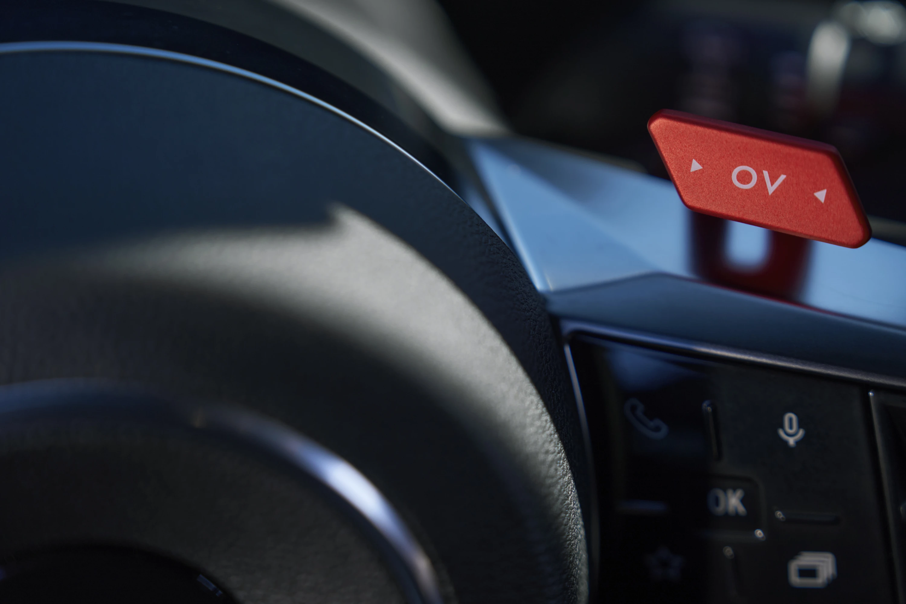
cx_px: 453
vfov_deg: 20.3
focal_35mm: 67
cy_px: 302
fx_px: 1686
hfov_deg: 30.1
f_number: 2.8
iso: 250
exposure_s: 1/1250
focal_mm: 67
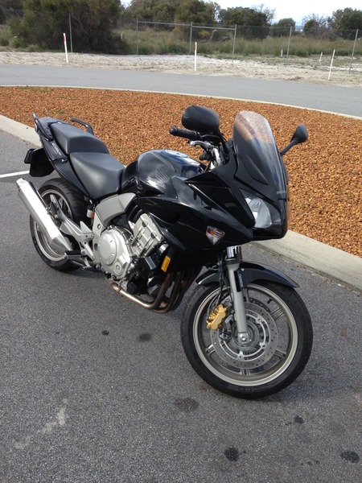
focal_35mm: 33
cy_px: 242
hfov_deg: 42.9
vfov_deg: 55.4
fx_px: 460
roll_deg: -1.9
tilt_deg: -20.9
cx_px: 181
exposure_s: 1/452
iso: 50
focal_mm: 4.12
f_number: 2.4
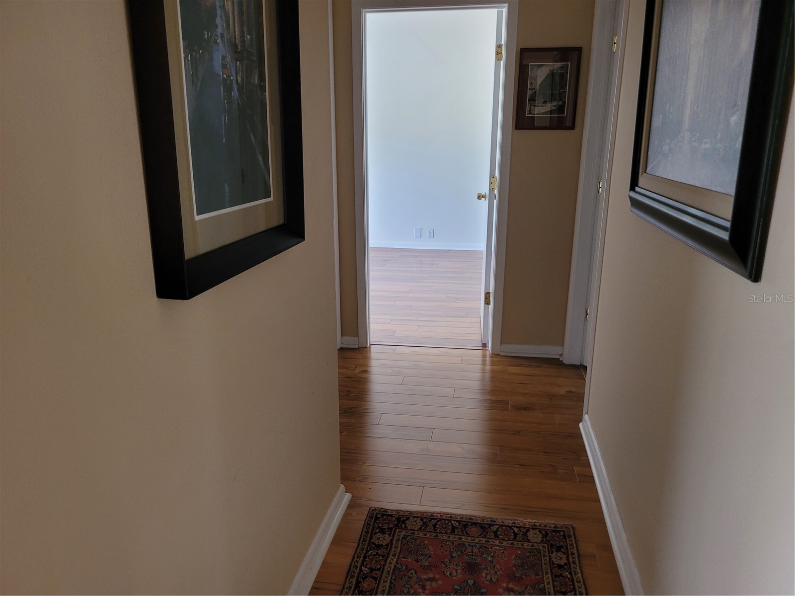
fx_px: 597
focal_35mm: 26
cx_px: 398
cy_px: 298
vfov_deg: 53.1
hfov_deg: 67.3
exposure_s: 1/40
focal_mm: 5.4
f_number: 1.8
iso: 250
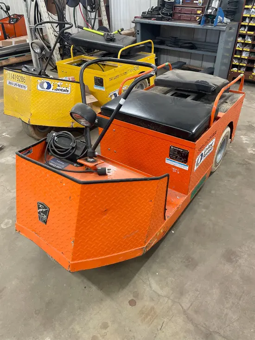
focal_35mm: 26
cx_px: 128
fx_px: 255
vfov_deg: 67.3
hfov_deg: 53.1
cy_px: 170
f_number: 1.6
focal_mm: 4.2
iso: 200
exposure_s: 1/60
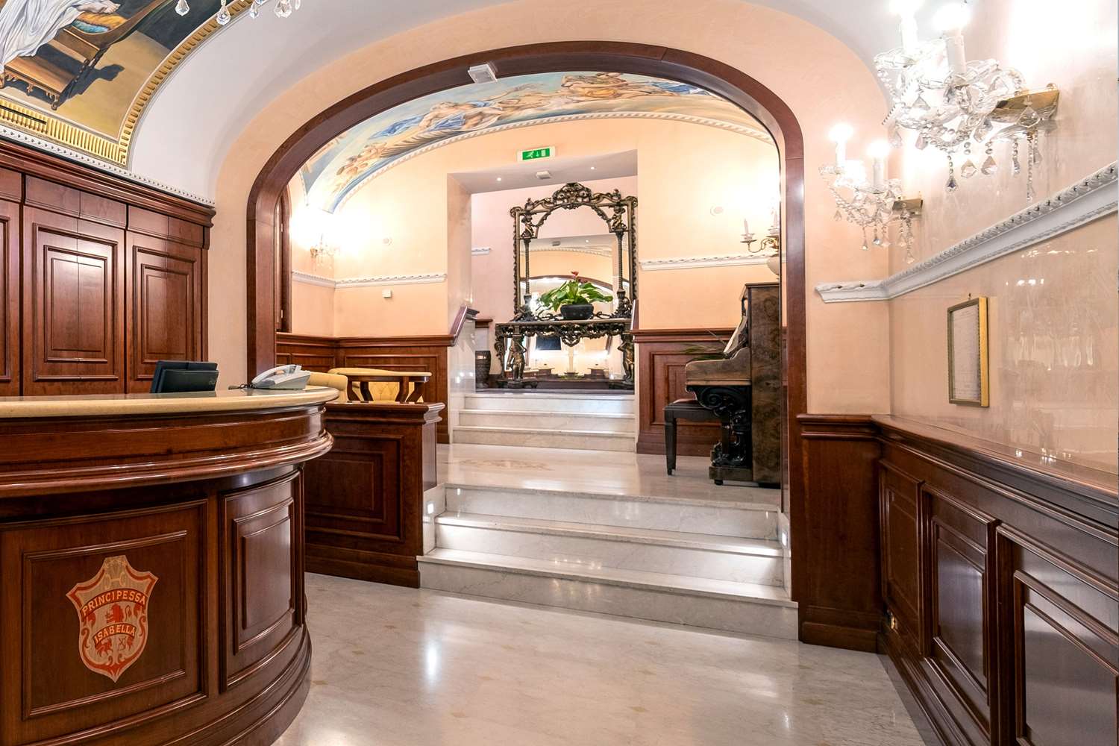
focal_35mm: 13
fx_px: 404
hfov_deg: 108.3
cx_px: 560
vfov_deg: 85.4
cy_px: 373
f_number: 5.6
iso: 160
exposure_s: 1/2.5
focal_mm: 8.4
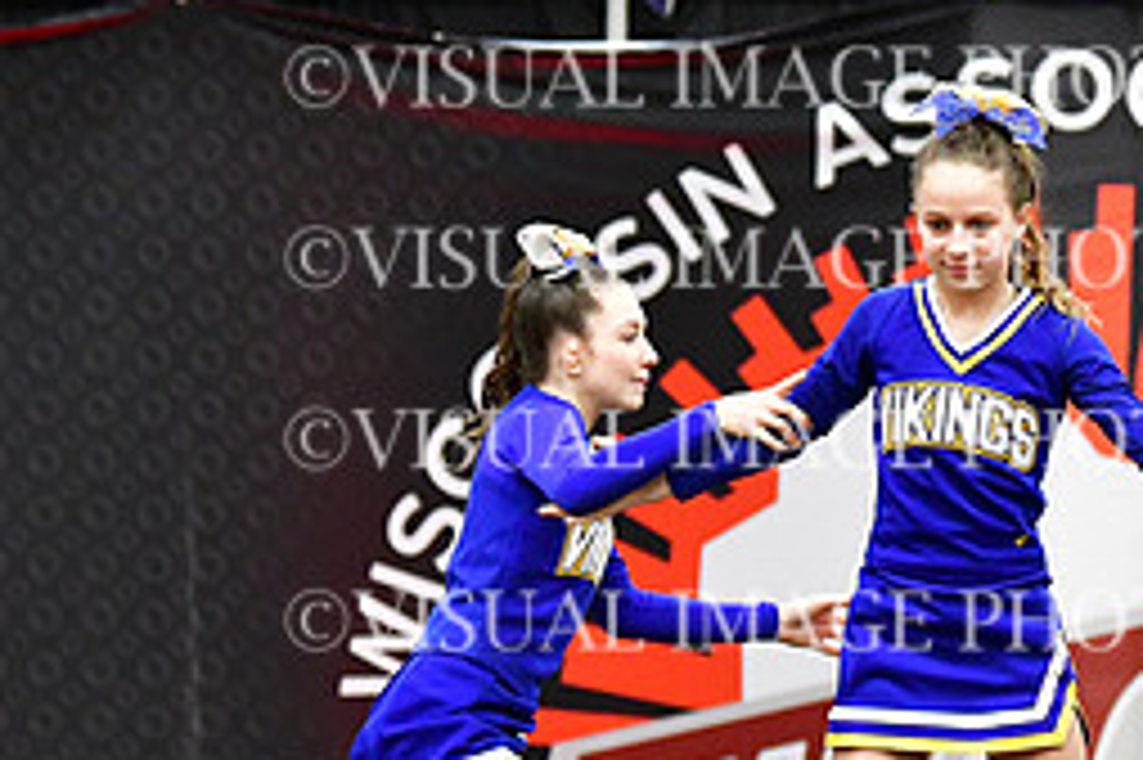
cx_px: 936
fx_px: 11105
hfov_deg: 5.9
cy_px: 349
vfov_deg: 3.9
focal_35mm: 350
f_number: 3.2
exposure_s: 1/500
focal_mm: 102
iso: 5000
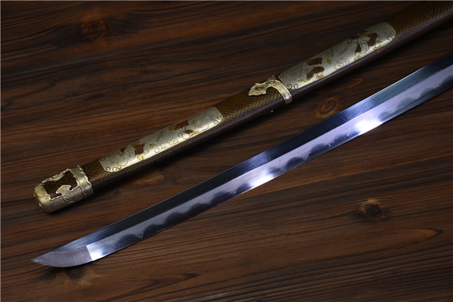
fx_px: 1132
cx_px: 226
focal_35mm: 90
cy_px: 151
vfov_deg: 15.2
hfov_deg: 22.6
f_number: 5
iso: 100
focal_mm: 60
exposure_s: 1/30
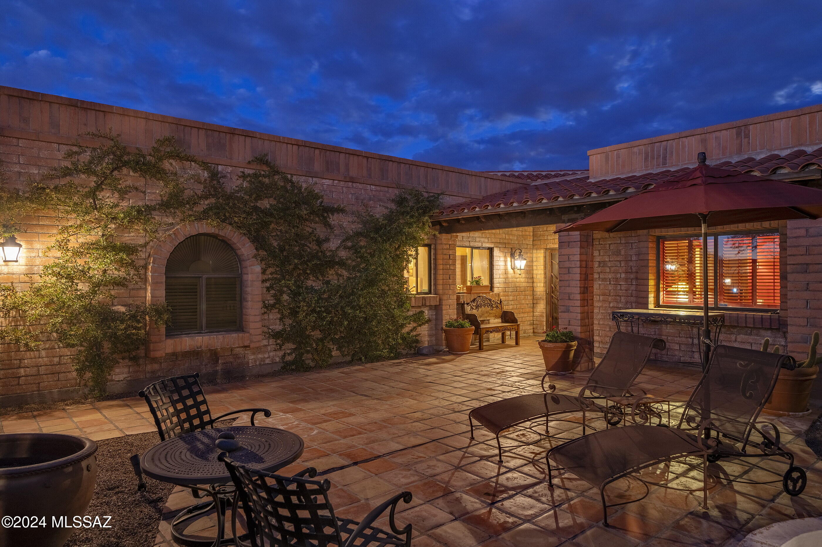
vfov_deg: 57.2
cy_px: 274
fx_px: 502
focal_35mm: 22
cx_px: 411
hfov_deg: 78.6
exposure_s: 1/3
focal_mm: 22
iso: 400
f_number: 5
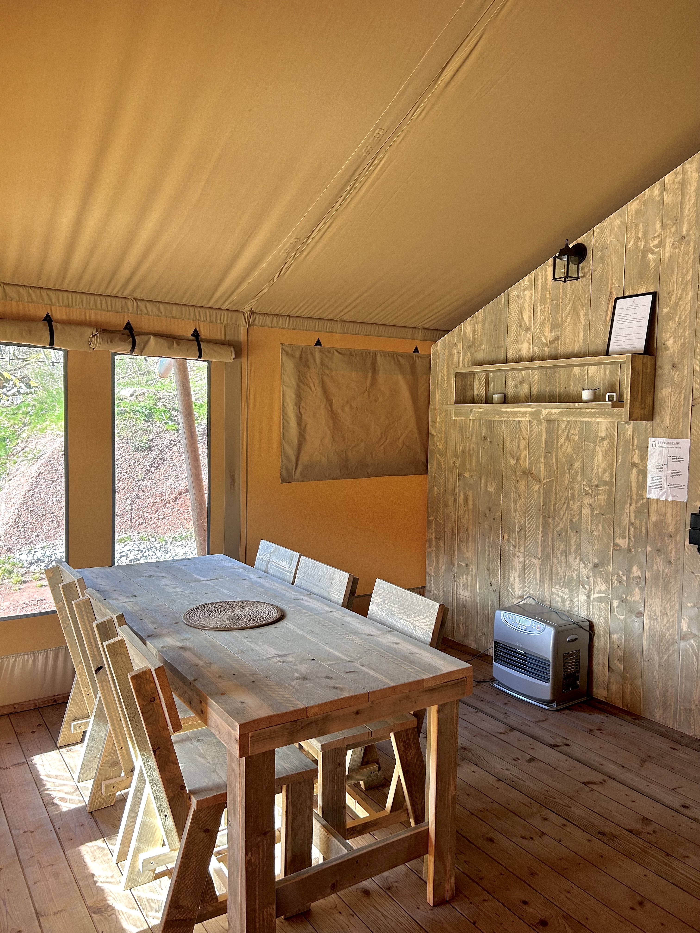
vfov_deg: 67.3
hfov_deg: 53.1
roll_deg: -0.7
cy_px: 466
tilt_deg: -4.6
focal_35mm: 26
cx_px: 350
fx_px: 701
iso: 64
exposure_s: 1/149
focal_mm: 5.7
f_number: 1.5
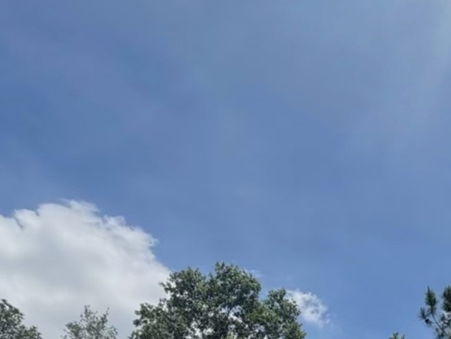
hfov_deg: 41.9
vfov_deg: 29.0
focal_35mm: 39
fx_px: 508
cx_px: 445
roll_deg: +0.7
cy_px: 454
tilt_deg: +19.9
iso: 25
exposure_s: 1/1017
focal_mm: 2.22
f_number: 2.2
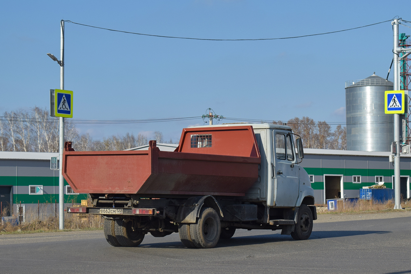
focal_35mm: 82
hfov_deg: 24.6
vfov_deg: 16.6
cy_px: 137
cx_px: 206
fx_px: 942
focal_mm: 55
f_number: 8
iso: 200
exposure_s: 1/1250
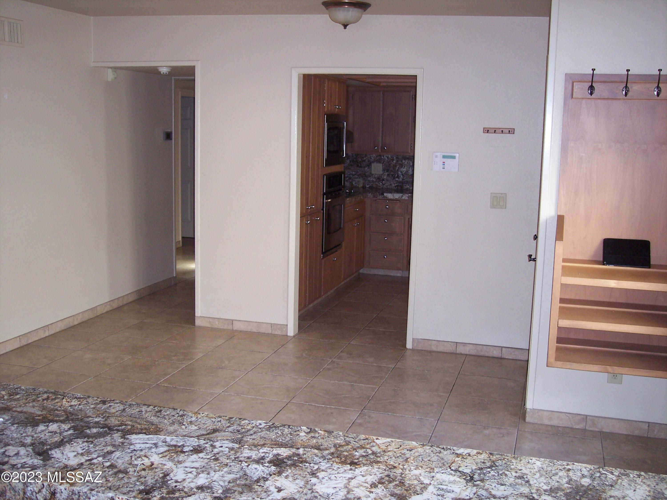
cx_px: 334
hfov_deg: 47.9
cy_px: 250
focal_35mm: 39
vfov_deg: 36.8
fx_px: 751
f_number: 2.8
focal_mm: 8
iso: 140
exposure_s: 1/60
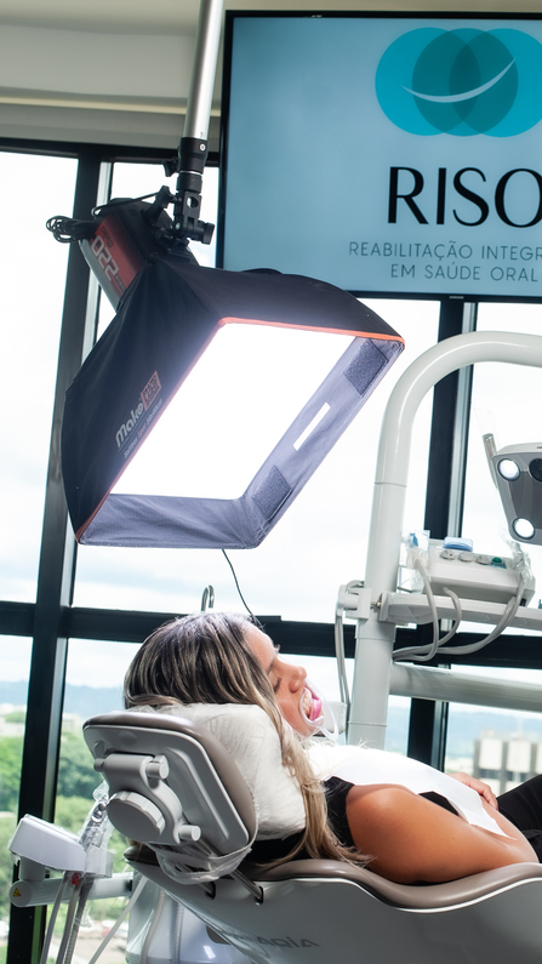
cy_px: 483
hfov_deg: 15.0
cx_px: 569
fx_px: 2019
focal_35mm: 79
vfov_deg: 26.9
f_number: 6.3
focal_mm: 50
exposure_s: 1/60
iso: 200
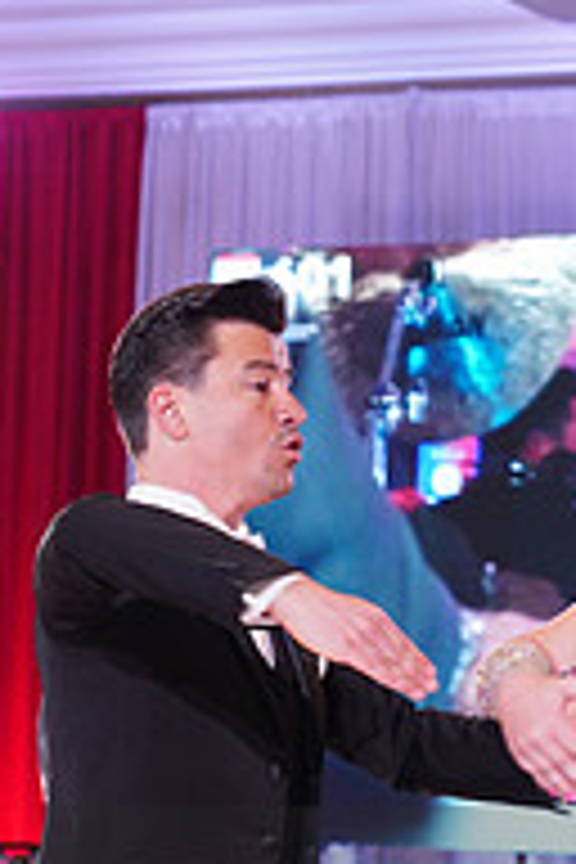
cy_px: 958
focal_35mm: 202
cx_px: 664
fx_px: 4848
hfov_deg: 6.8
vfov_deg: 10.1
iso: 1250
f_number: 5
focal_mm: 67
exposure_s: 1/125
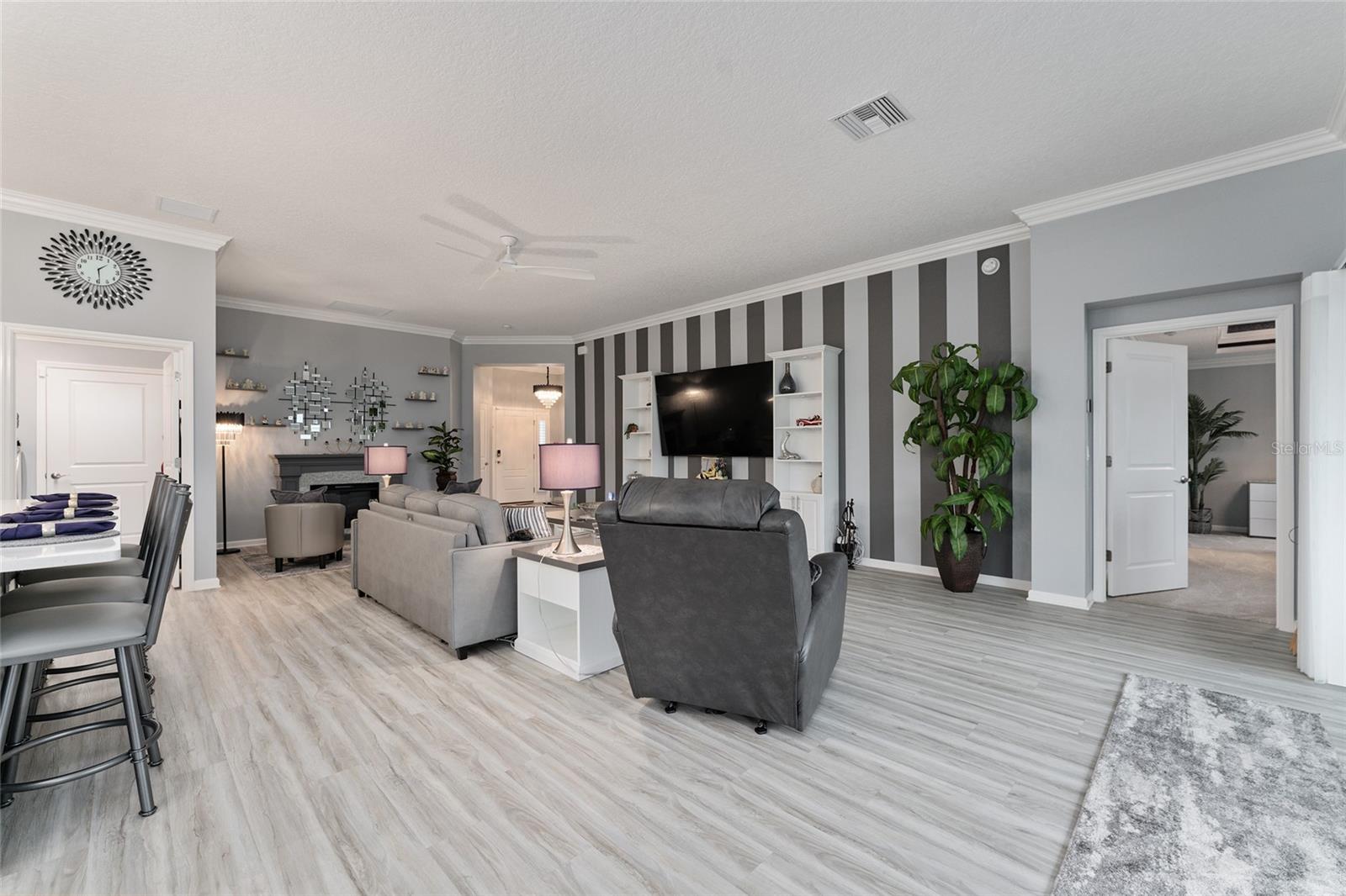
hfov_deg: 100.8
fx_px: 557
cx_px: 673
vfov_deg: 77.7
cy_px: 448
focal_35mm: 15
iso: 320
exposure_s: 1/5
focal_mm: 14.9
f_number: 7.1
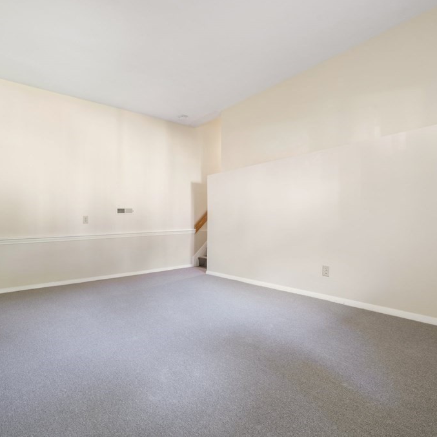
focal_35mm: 18
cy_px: 218
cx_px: 194
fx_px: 257
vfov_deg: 80.7
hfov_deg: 80.4
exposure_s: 10
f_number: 8
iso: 250
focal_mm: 14
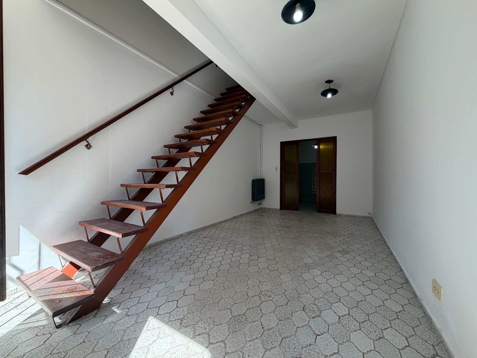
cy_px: 179
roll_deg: +0.6
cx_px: 238
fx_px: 193
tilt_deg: -1.3
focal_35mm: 14
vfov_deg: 85.7
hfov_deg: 102.1
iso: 40
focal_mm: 2.22
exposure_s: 1/100
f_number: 2.2
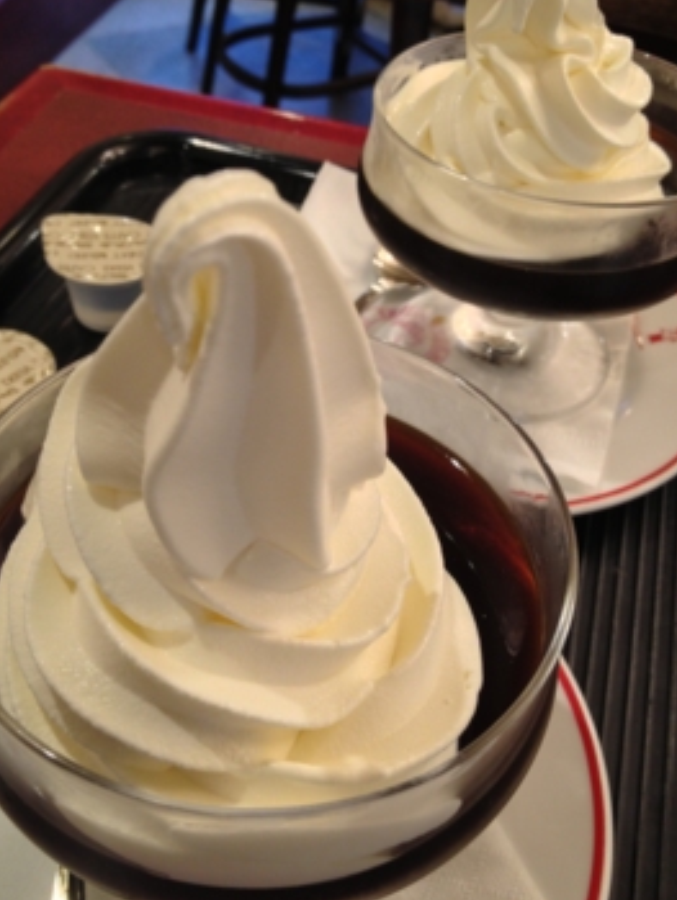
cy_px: 435
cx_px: 332
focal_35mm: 40
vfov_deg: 46.8
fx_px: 1042
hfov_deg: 36.0
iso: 80
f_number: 2.4
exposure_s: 1/20
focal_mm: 4.28
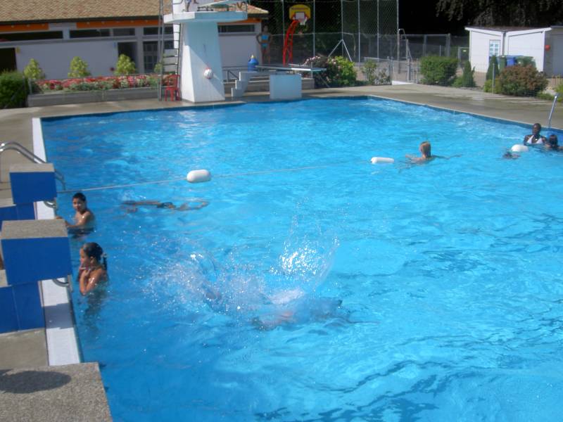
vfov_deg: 36.8
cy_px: 211
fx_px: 634
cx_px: 282
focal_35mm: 39
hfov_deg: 47.9
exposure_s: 1/640
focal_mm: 8
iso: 100
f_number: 4.7
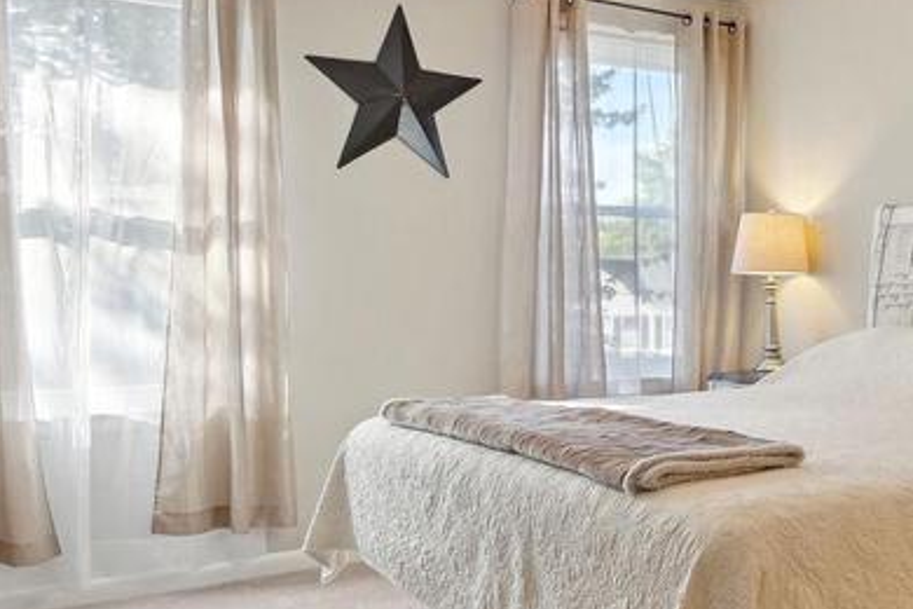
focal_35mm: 42
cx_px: 840
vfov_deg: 31.9
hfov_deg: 42.2
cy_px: 322
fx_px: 1065
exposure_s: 1/60
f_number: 7.1
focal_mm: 16
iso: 800
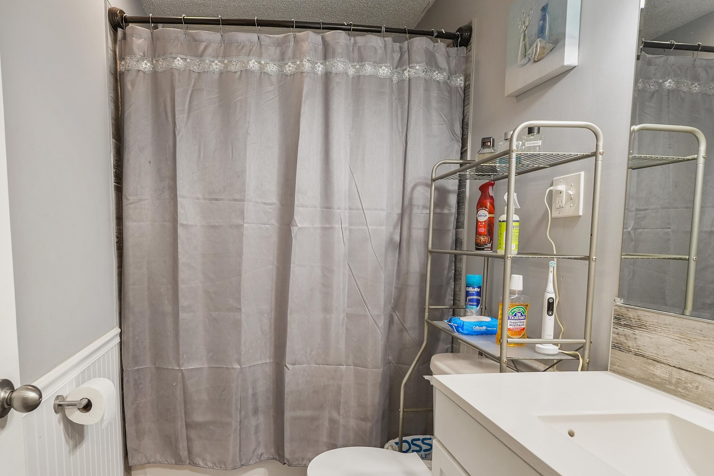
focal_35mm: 22
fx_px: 433
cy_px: 270
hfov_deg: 78.3
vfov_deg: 57.4
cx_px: 293
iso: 400
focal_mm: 10.4
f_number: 3.5
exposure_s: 1/25
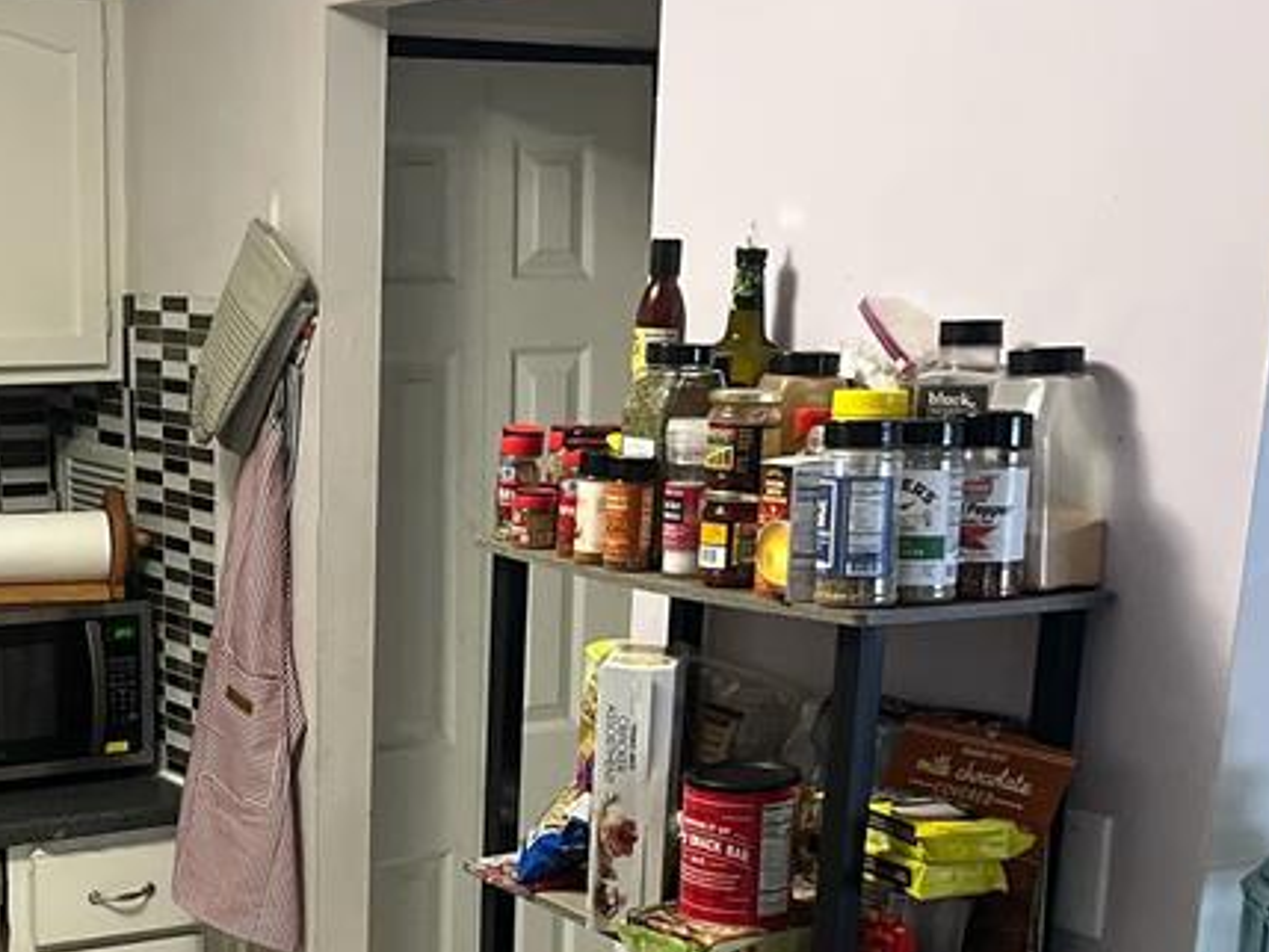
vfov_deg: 22.9
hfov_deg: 30.5
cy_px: 905
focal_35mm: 62
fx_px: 2274
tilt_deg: -16.9
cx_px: 266
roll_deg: +0.2
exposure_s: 1/40
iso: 640
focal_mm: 5.1
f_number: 1.6
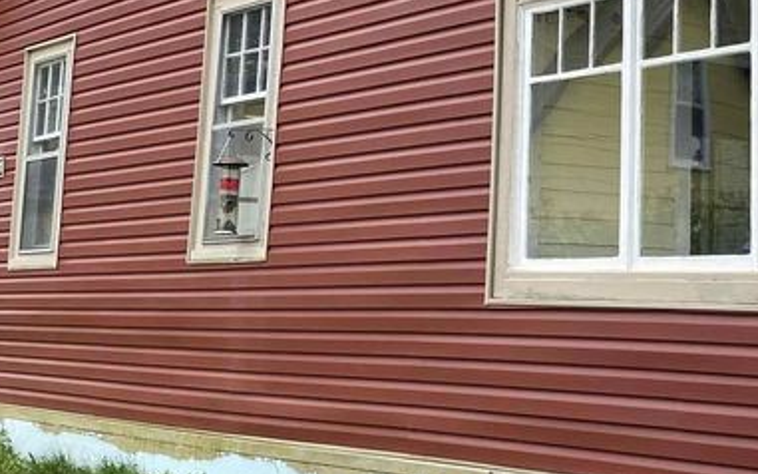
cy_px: 118
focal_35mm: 74
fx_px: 1528
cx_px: 668
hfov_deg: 27.0
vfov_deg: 17.5
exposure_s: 1/965
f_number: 1.8
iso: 32
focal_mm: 4.25
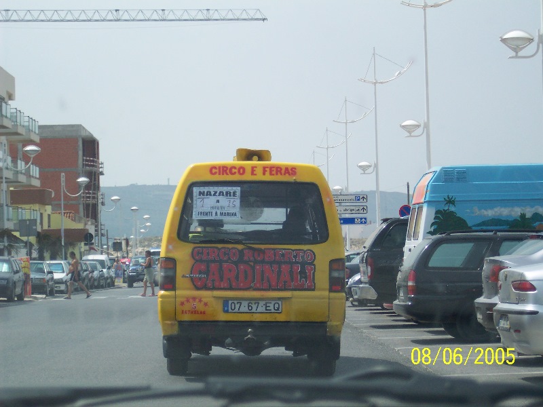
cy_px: 204
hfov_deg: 17.3
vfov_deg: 13.0
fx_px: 1788
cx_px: 272
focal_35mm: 114
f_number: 4.8
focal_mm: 24
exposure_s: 1/700
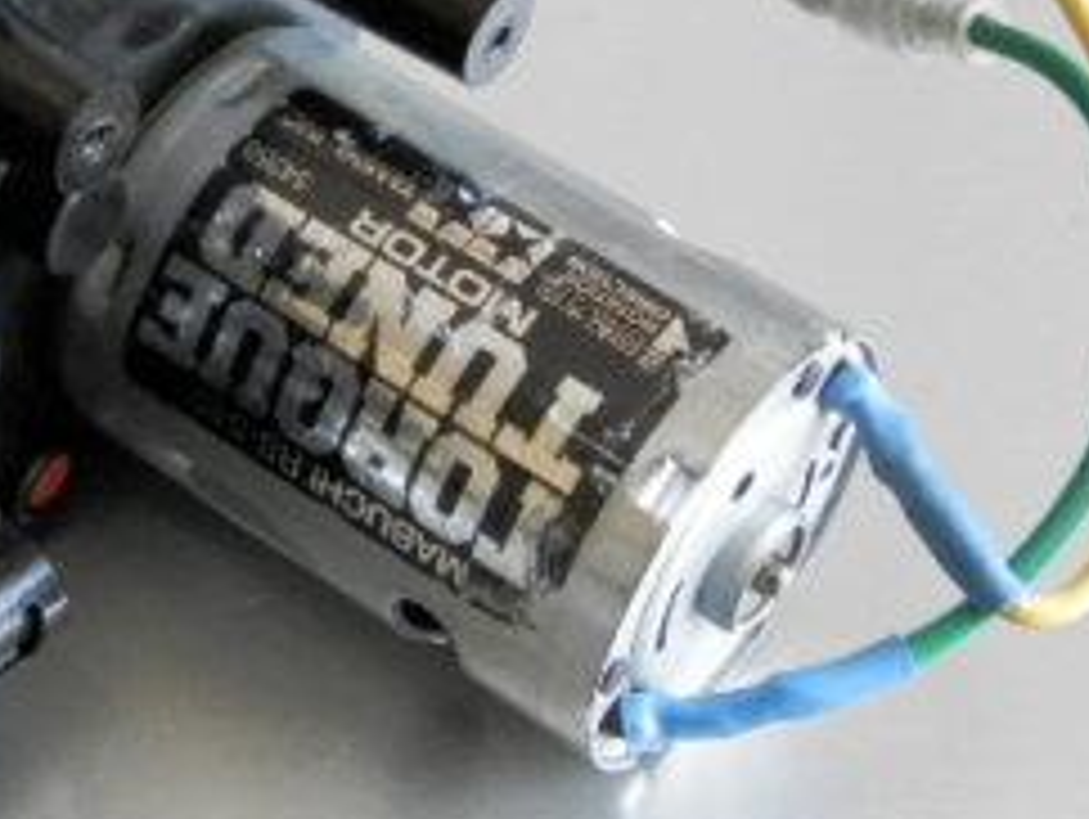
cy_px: 326
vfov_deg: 15.6
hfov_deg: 20.3
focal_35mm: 95
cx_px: 148
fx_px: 2992
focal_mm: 8.2
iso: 200
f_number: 3.6
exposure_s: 1/50
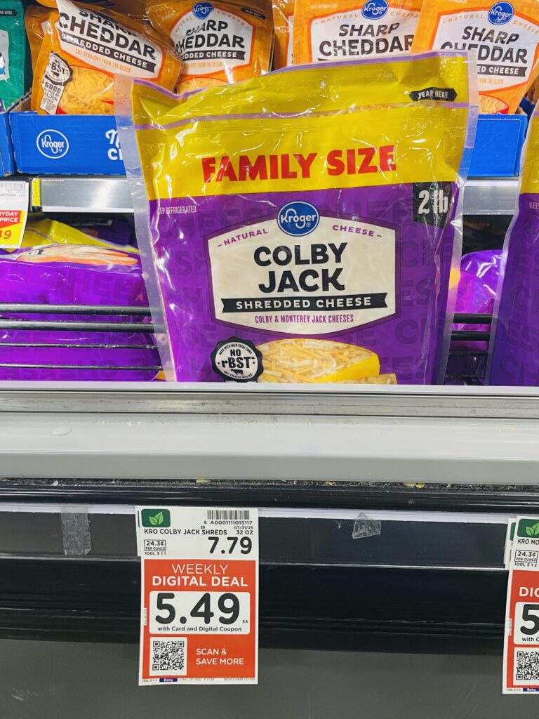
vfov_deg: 67.3
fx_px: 540
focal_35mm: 26
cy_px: 360
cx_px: 270
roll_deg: +1.4
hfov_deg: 53.1
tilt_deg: -21.5
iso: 125
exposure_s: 1/87
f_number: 1.6
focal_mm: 4.2
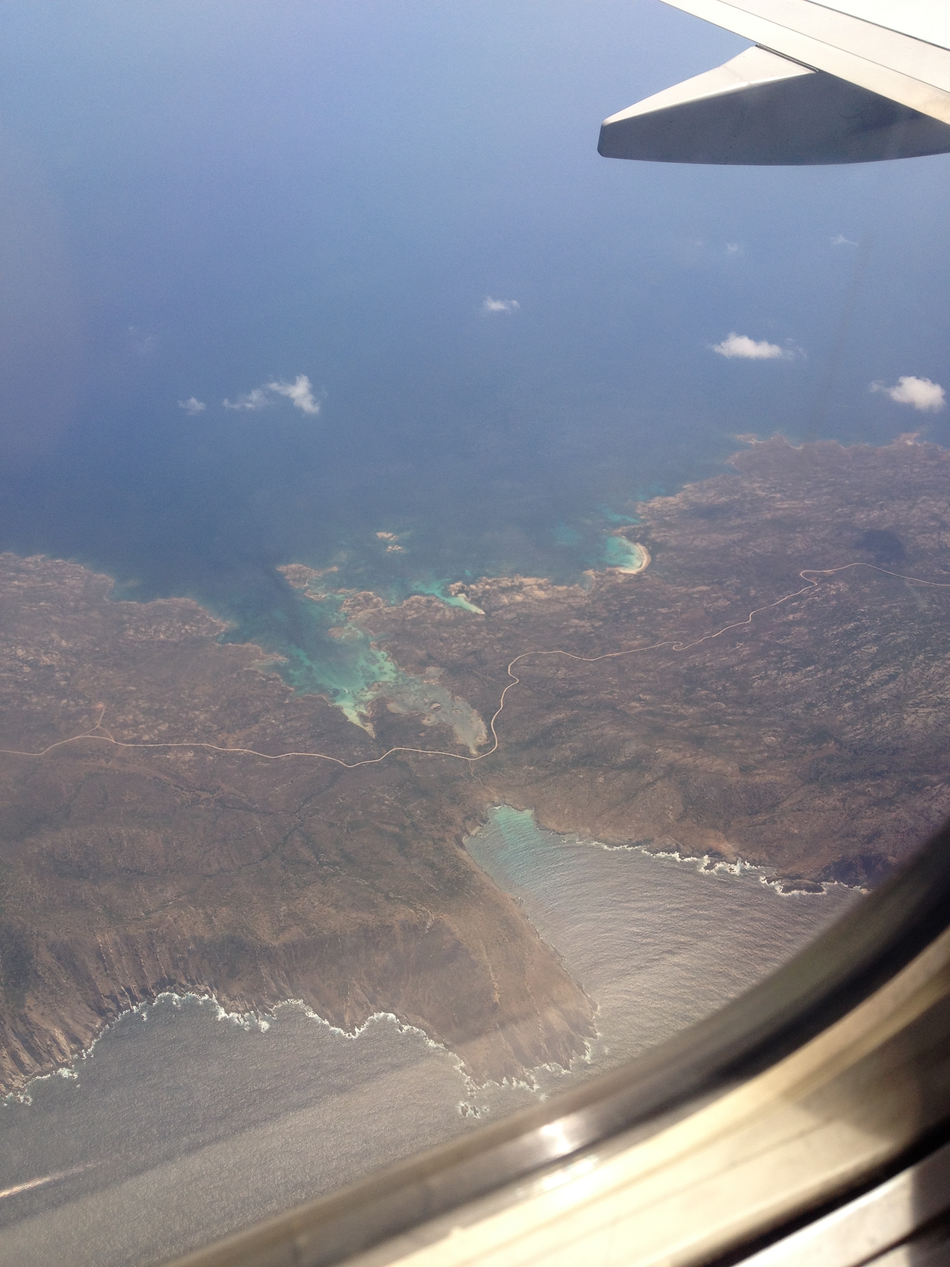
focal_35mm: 35
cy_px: 634
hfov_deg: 40.7
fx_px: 1281
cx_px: 475
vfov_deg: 52.6
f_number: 2.4
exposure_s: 1/890
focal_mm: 4.28
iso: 50
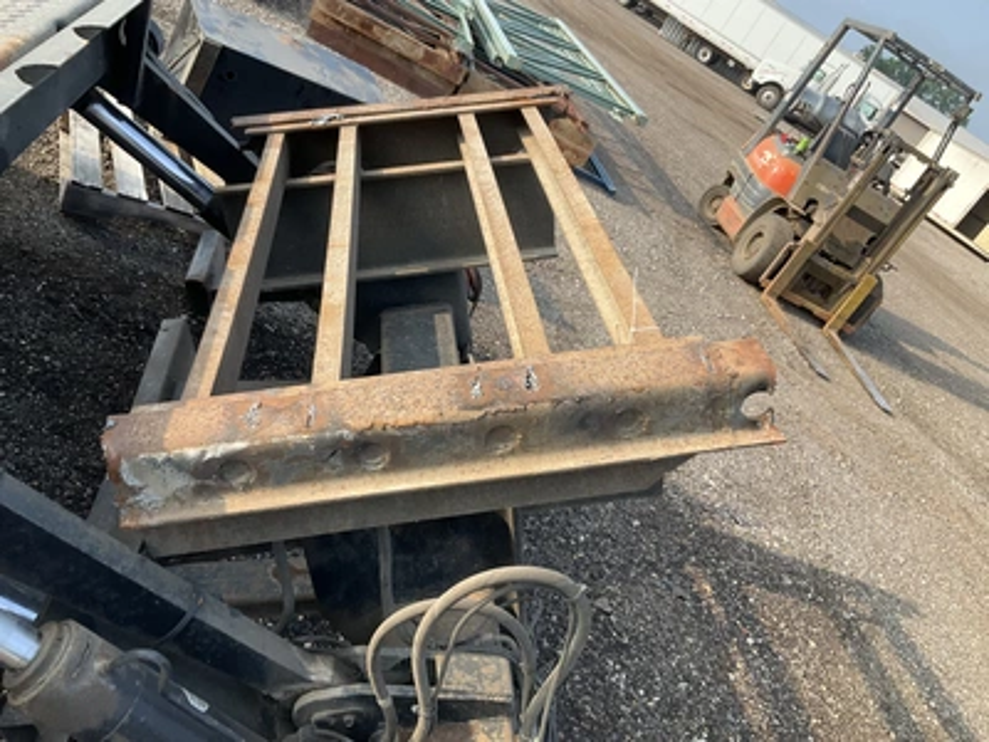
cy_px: 371
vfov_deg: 48.2
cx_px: 494
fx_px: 829
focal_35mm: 29
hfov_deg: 61.7
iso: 25
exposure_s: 1/454
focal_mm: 3
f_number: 1.8
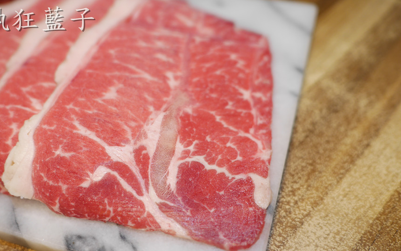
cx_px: 181
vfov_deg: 34.1
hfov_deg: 52.7
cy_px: 167
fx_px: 404
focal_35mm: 37
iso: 250
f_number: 2
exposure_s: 1/60
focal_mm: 15
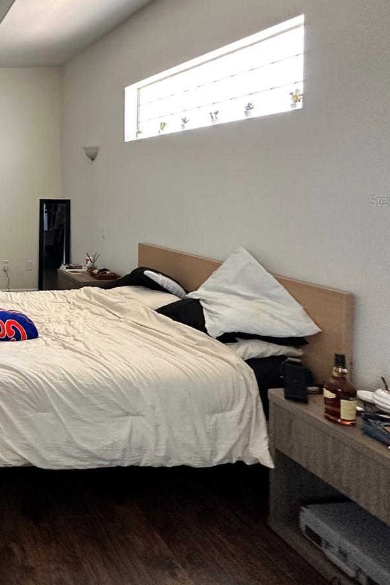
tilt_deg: +0.9
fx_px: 423
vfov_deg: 67.7
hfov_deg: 36.5
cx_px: -91
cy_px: 200
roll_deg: +0.6
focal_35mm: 26
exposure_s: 1/99
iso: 250
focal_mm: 2.22
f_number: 2.2
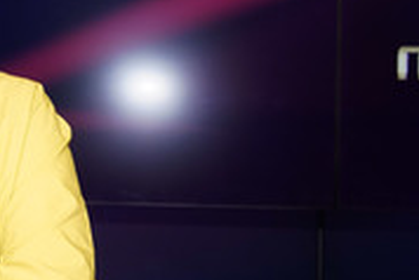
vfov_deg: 15.9
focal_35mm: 86
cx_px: -95
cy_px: 148
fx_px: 1002
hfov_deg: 21.7
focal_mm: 34
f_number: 5.6
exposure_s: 1/125
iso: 2000
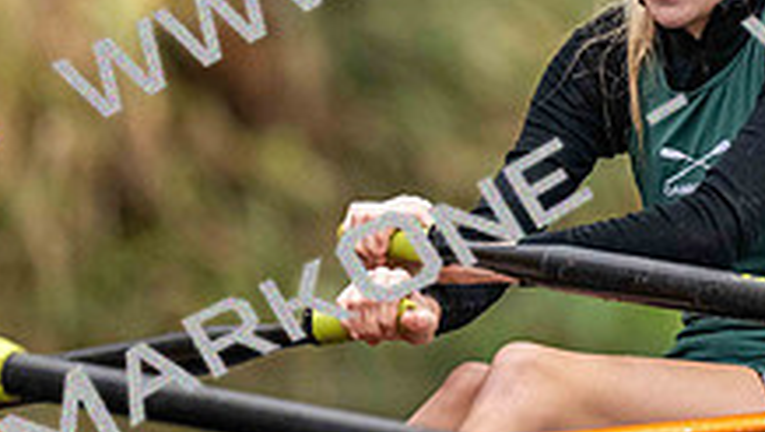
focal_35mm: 1669
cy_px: 128
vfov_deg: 0.7
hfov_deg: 1.3
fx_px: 33880
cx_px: 488
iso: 5600
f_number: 4
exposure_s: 1/2500
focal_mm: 600
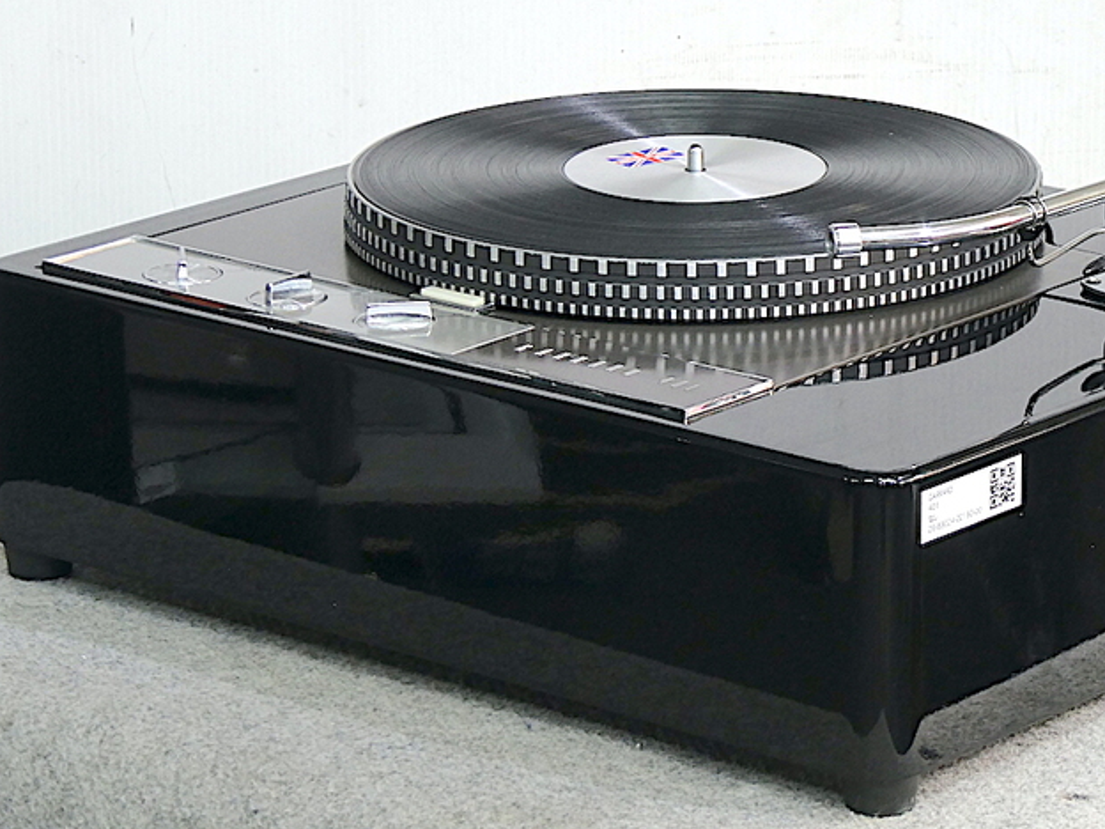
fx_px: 5203
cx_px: 724
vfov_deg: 9.1
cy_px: 360
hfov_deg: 12.1
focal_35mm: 163
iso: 200
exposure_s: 1/10
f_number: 5.1
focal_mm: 19
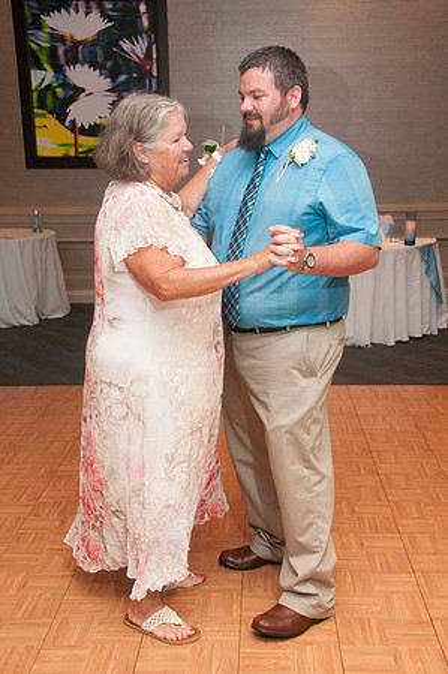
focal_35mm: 44
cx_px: 224
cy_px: 337
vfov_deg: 45.0
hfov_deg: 30.8
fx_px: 814
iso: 800
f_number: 5.6
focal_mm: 29
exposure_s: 1/60
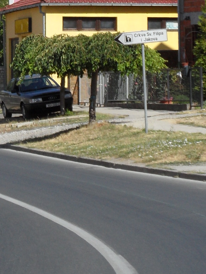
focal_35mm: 265
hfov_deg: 5.6
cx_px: 62
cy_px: -128
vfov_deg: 7.4
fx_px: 2102
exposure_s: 1/750
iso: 80
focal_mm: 13.2
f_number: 4.2
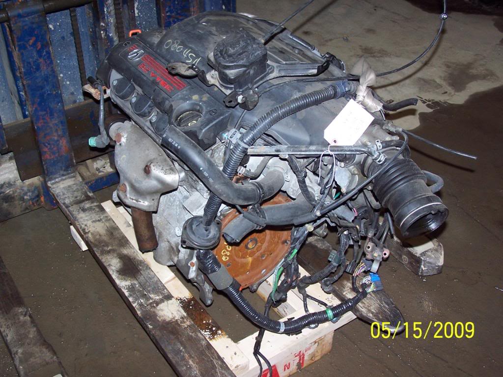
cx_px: 252
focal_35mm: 51
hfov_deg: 37.5
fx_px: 741
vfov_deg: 28.6
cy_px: 188
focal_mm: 8.5
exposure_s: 1/60
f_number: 3.2
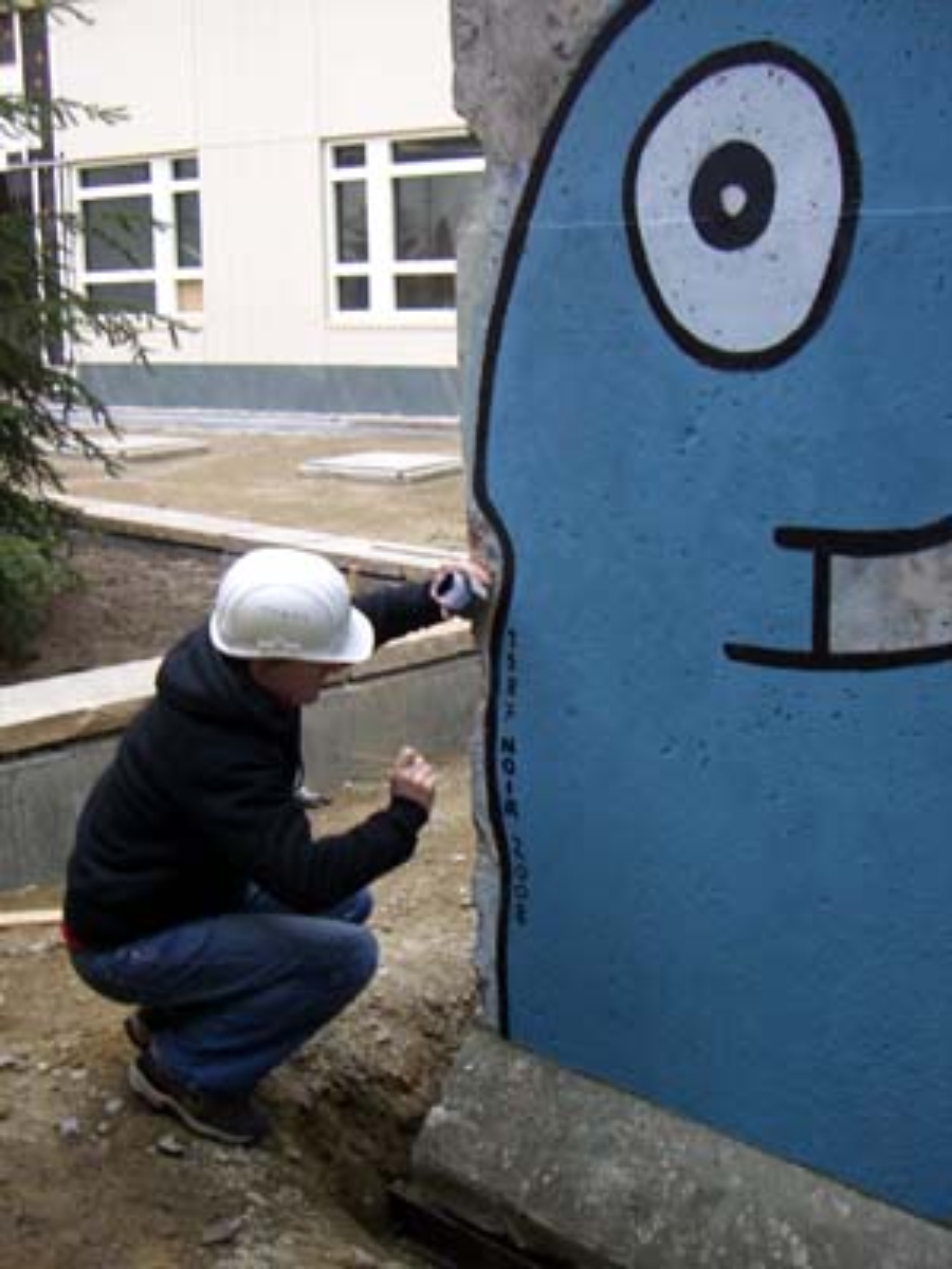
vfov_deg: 49.0
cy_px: 634
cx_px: 476
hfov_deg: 37.7
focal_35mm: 38
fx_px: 1393
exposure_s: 1/125
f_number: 2.7
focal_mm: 6.2
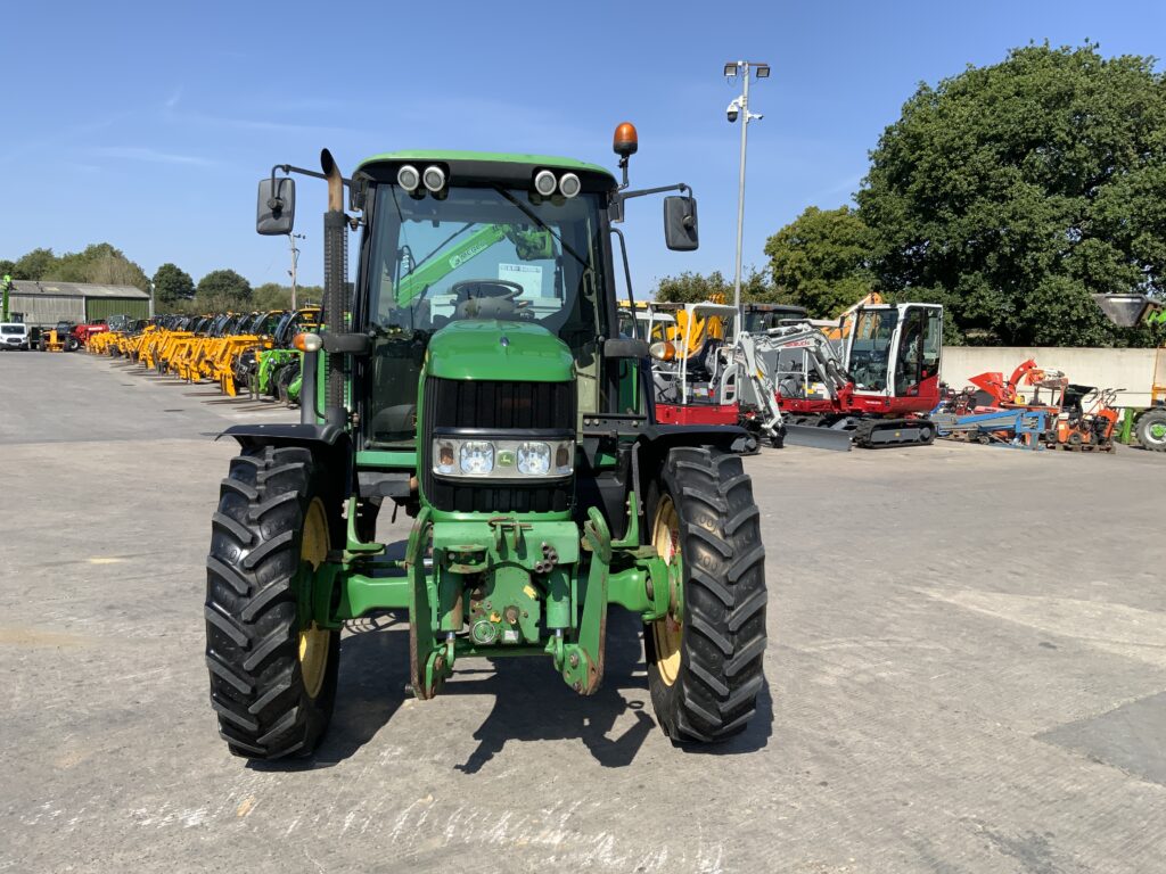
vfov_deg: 48.2
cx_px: 583
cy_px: 437
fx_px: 977
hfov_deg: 61.7
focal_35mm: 29
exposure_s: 1/1786
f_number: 1.8
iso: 16
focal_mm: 3
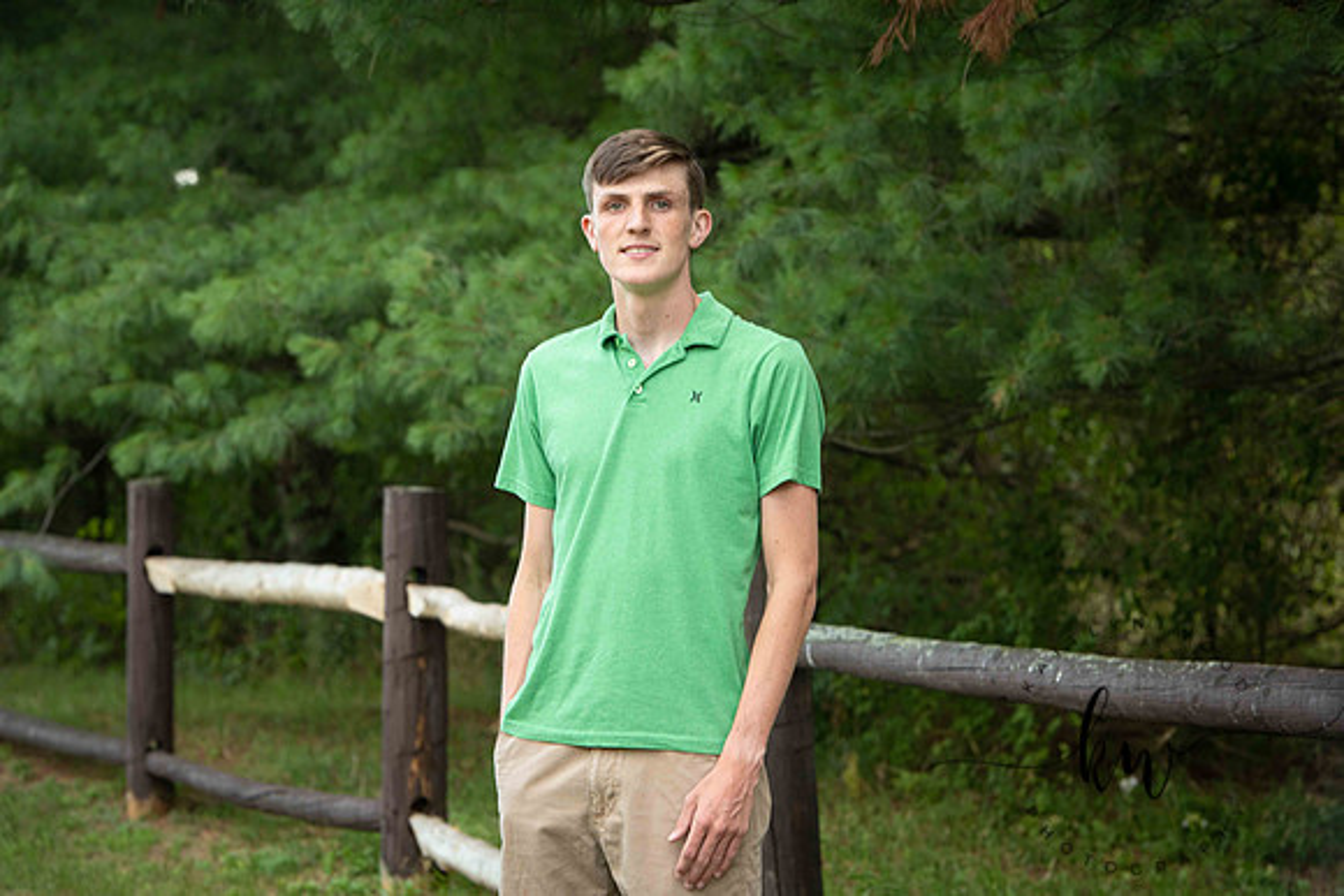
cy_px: 448
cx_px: 672
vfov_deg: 11.0
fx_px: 4668
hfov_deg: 16.4
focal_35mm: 125
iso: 500
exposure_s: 1/200
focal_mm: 125
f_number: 6.3
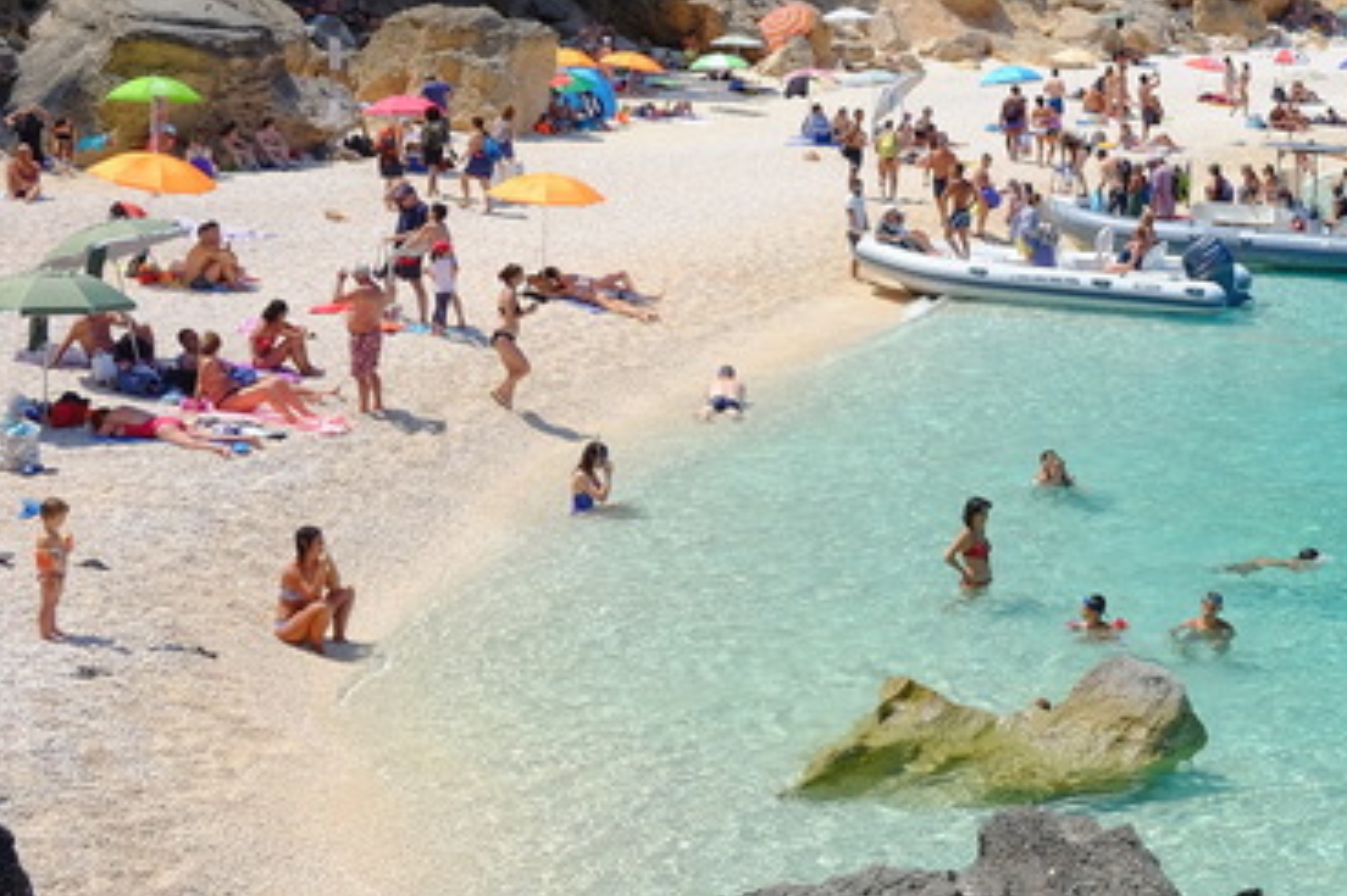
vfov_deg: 17.7
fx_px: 2842
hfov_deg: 25.4
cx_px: 1340
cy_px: 104
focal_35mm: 76
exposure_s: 1/180
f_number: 8
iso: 400
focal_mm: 23
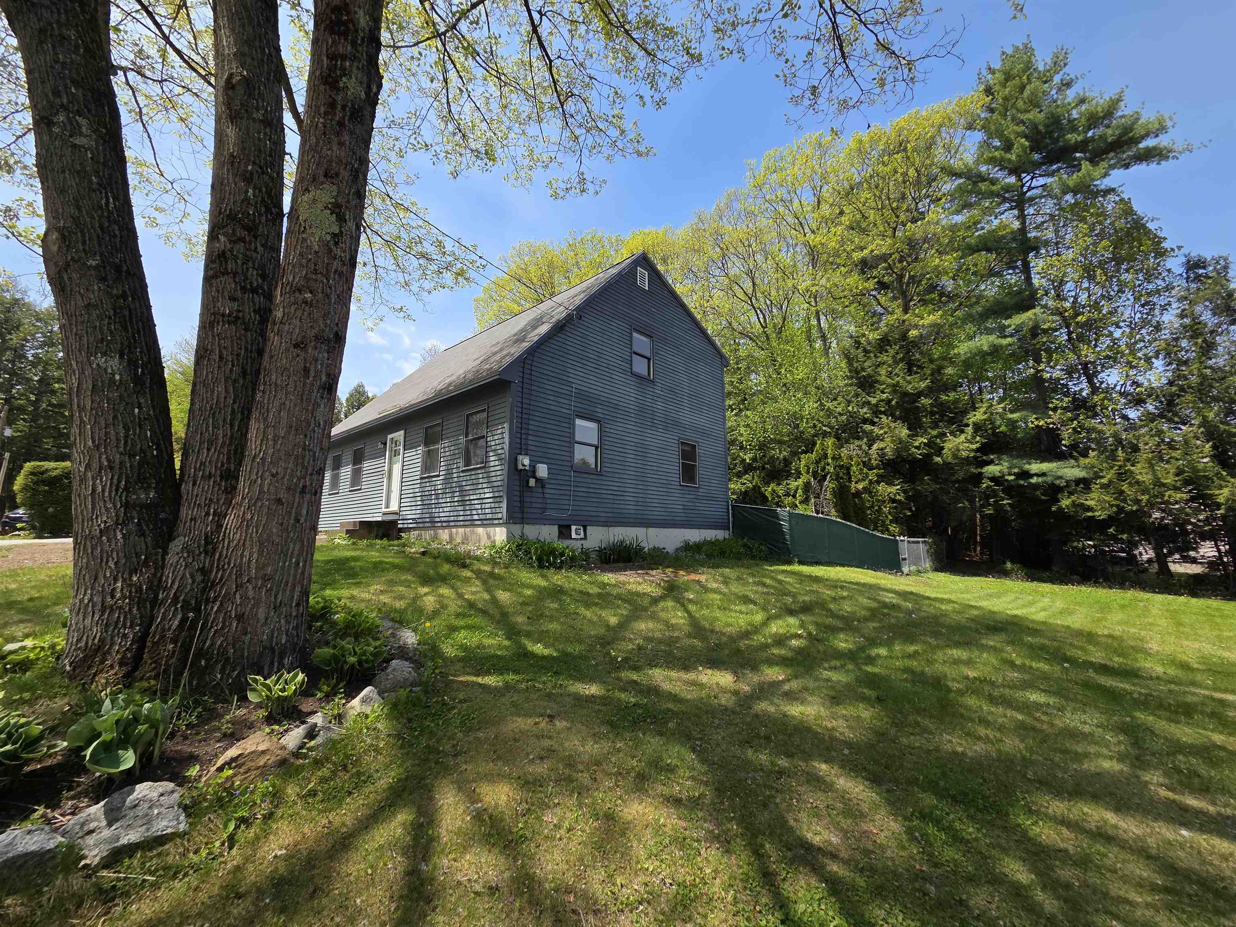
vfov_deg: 89.9
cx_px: 618
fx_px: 464
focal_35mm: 13
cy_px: 464
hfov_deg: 106.2
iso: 50
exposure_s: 1/1205
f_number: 2.2
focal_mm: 2.2
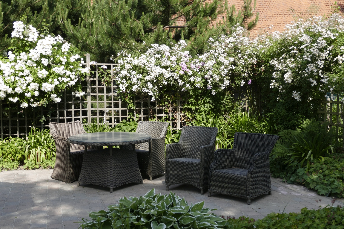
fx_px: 468
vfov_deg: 27.5
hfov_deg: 40.3
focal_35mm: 49
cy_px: 114
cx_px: 172
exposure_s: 1/640
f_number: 3.3
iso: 125
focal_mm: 17.83
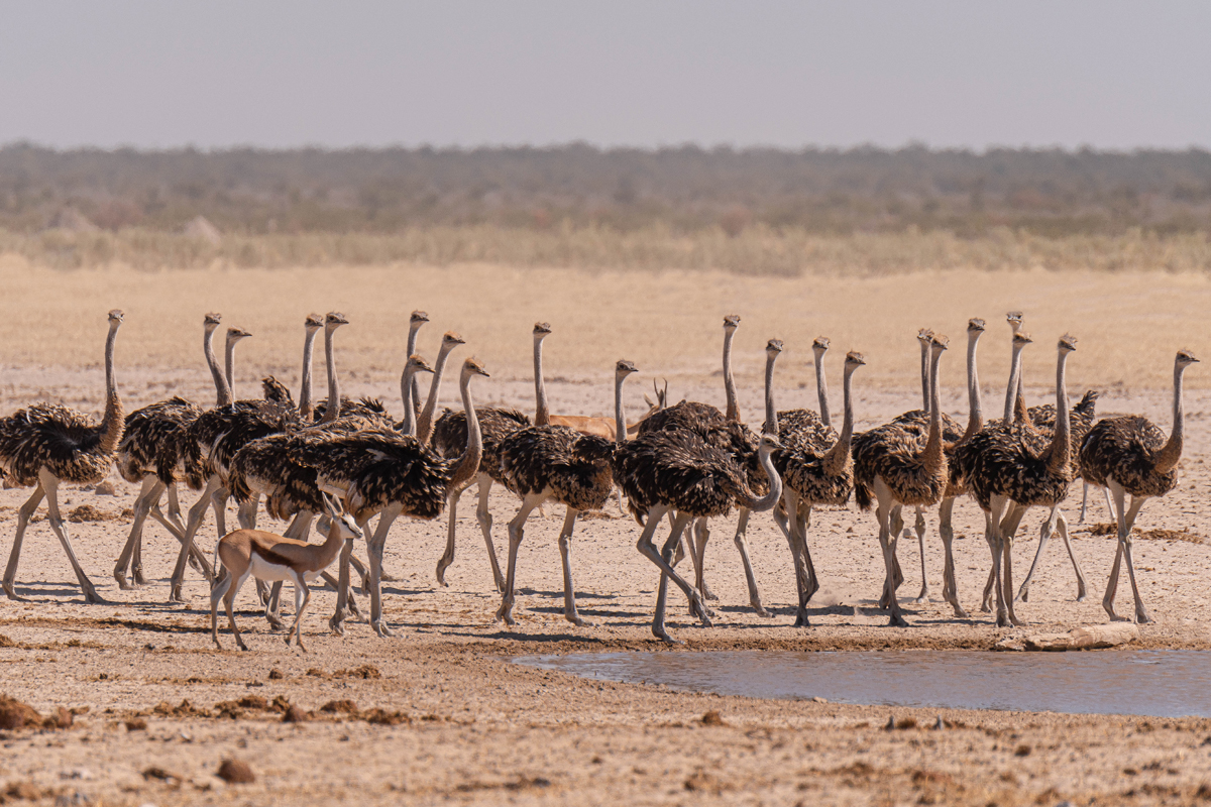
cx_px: 606
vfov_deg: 2.3
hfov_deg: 3.4
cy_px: 404
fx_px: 20182
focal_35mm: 600
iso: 100
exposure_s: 1/1000
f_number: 5.6
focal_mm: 400
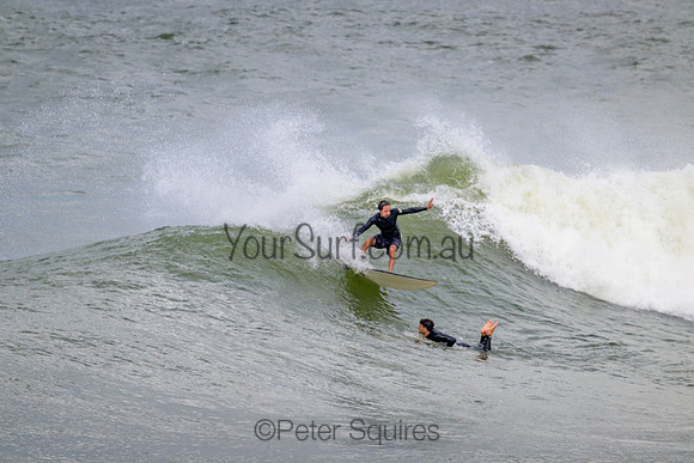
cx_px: 347
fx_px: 15425
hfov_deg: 2.6
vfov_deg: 1.7
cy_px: 232
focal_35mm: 800
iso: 800
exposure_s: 1/2000
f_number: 11
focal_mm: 800
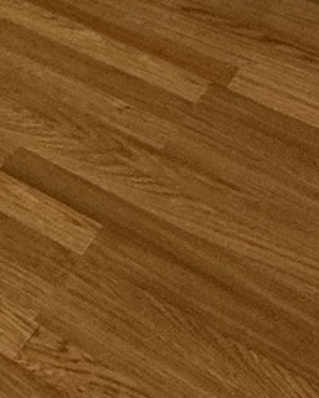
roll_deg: -2.2
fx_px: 1368
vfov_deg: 12.5
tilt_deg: -7.7
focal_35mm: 116
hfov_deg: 10.3
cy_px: -590
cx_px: -579
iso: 80
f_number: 2.2
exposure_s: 1/99
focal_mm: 2.22
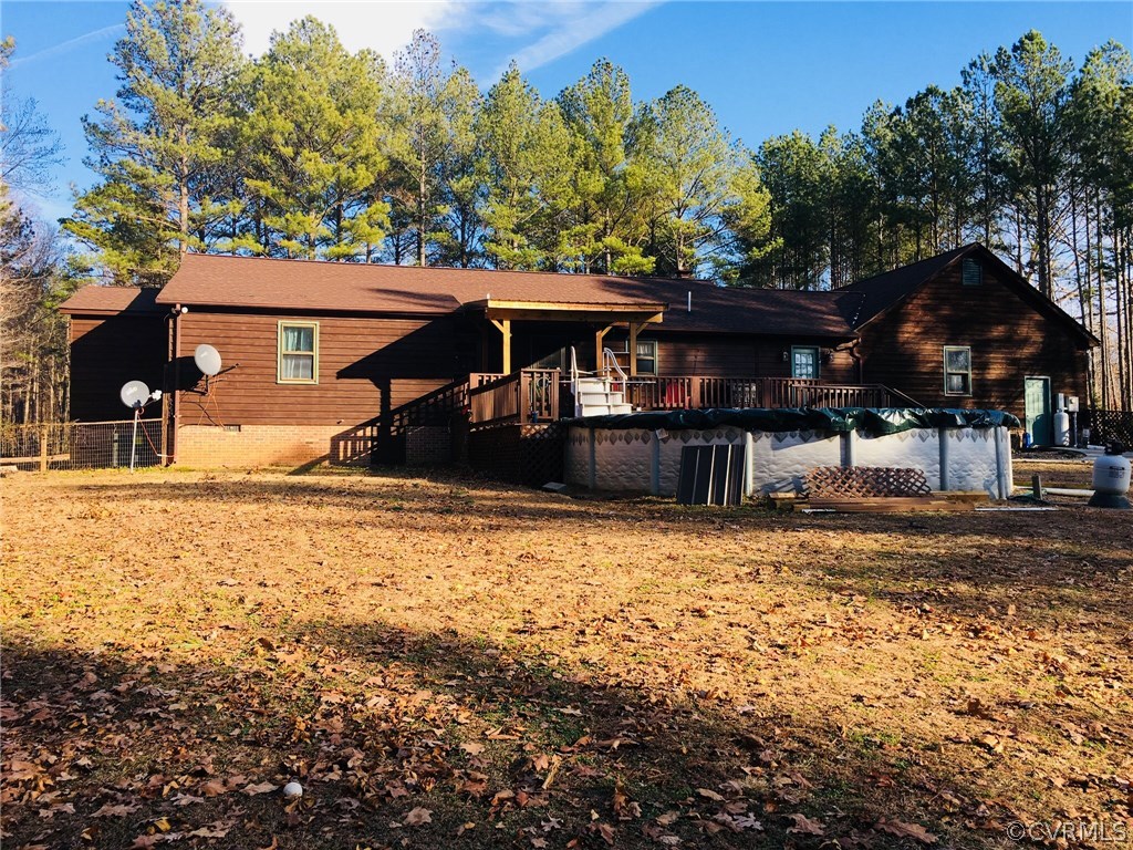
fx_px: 949
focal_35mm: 29
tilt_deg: +4.3
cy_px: 425
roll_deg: +0.1
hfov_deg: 61.7
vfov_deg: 48.2
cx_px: 566
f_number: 2.2
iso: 25
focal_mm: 4.15
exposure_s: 1/506
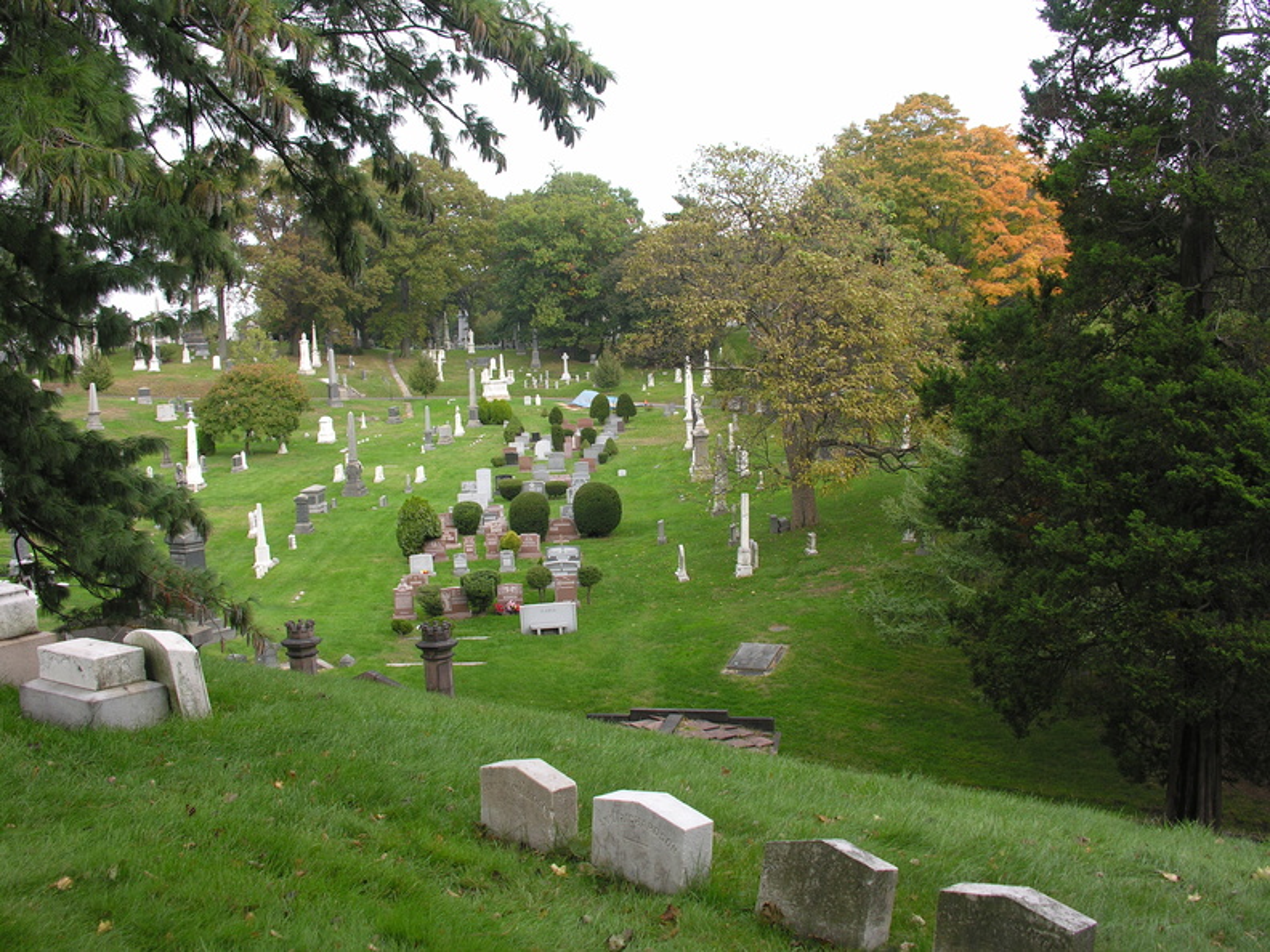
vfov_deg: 40.7
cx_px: 635
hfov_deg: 52.6
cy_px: 476
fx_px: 1284
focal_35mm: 35
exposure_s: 1/82.3
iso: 50
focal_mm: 8.9
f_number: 4
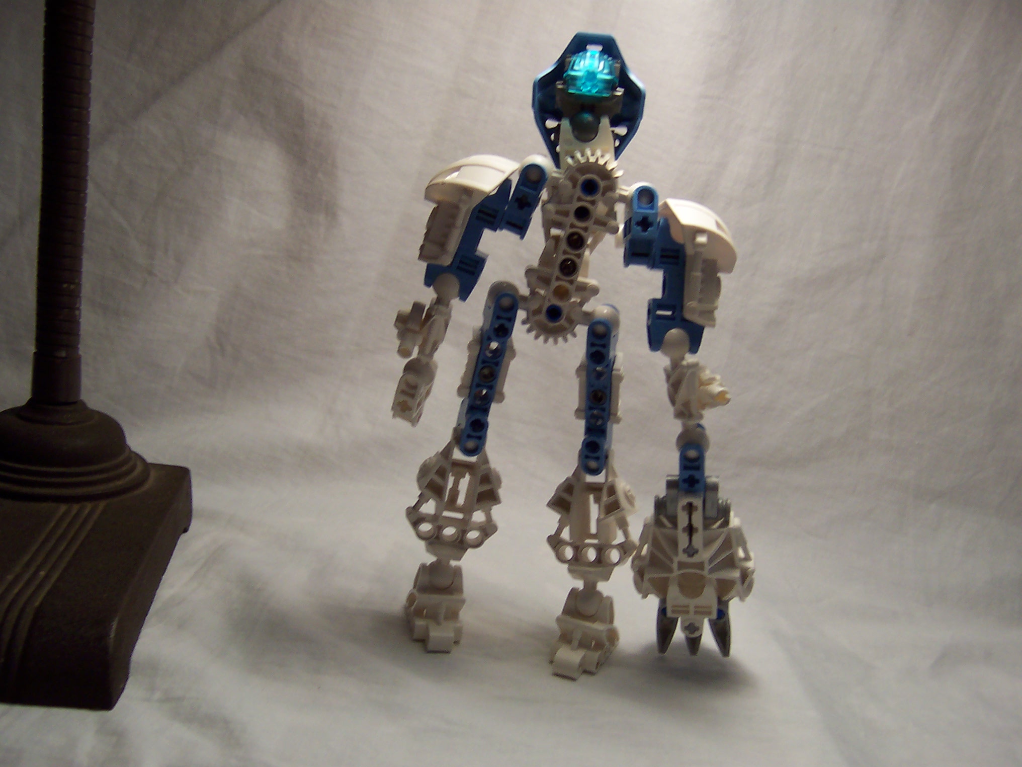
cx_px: 511
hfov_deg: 51.4
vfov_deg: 39.7
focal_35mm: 36
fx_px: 1063
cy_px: 384
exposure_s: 1/60
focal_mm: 5.6
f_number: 2.8
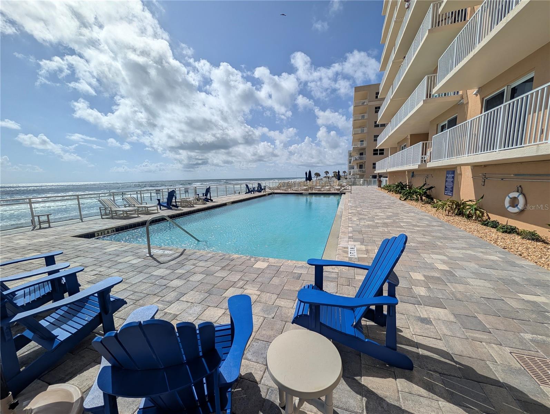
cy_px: 207
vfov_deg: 94.6
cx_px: 275
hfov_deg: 110.5
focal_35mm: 12
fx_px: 191
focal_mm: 2.02
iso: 46
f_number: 1.7
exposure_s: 1/8333
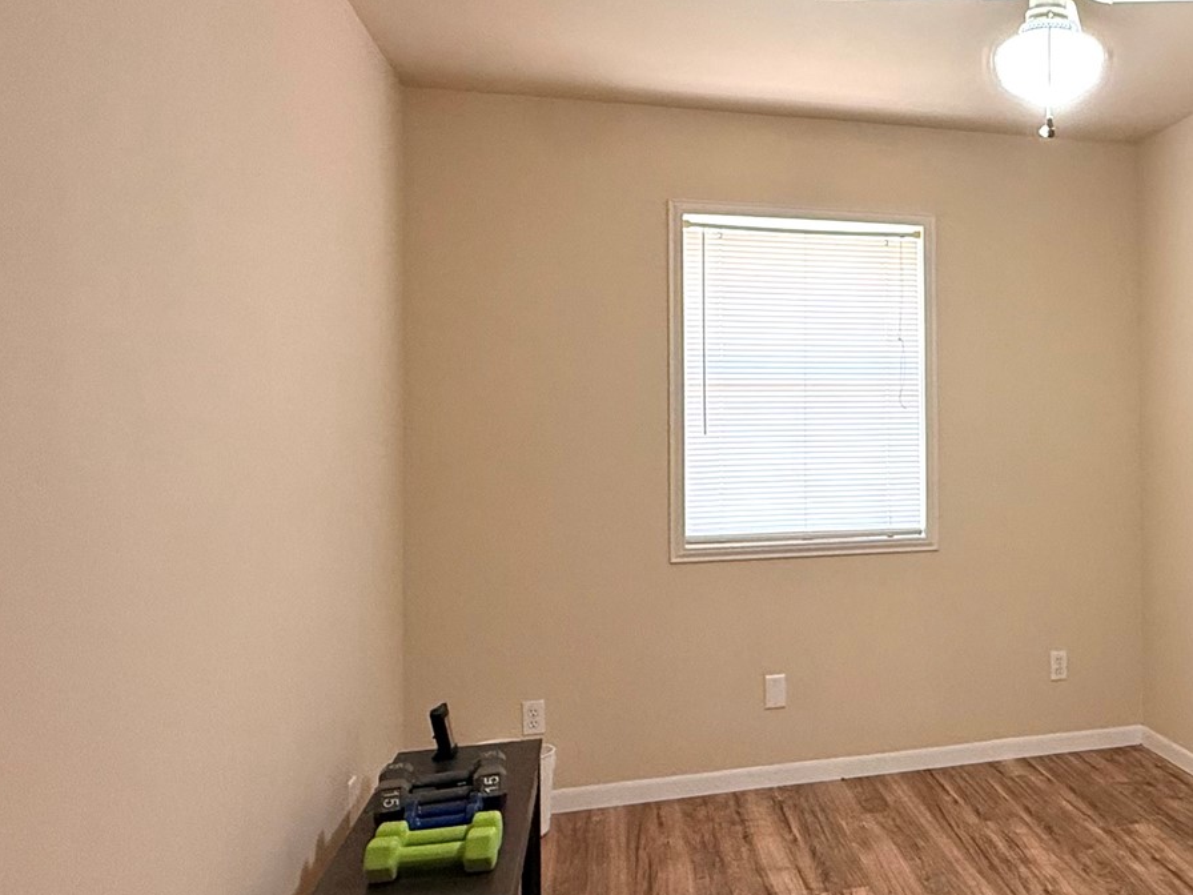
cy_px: 401
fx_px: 1103
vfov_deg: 44.1
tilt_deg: +1.1
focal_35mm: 32
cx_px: 985
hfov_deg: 52.4
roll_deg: +0.5
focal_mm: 2.22
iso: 320
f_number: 2.2
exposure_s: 1/120
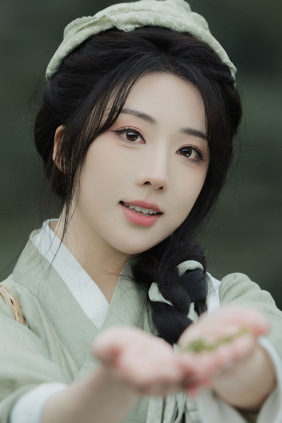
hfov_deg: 6.3
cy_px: 219
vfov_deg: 9.4
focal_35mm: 219
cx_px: 140
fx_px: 2573
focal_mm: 200
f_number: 4
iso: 320
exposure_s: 1/800
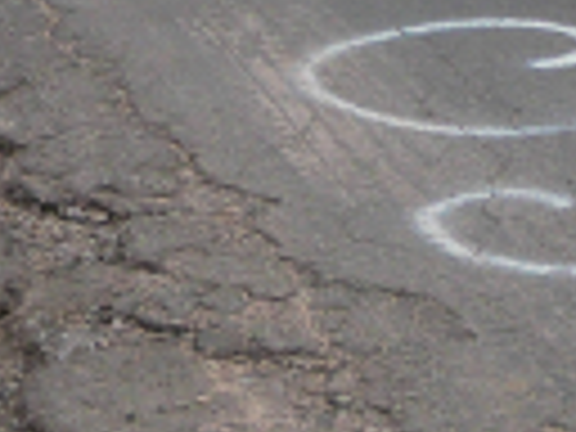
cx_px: 36
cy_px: -808
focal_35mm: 263
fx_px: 4376
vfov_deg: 5.4
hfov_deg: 7.5
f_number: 5
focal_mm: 8.1
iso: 160
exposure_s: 1/200
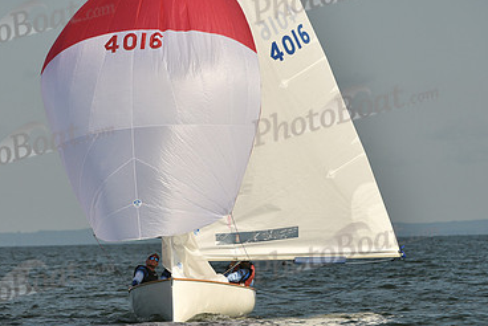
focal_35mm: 520
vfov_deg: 2.6
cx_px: 184
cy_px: 199
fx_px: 7054
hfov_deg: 4.0
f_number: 7.1
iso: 250
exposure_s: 1/1600
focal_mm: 330
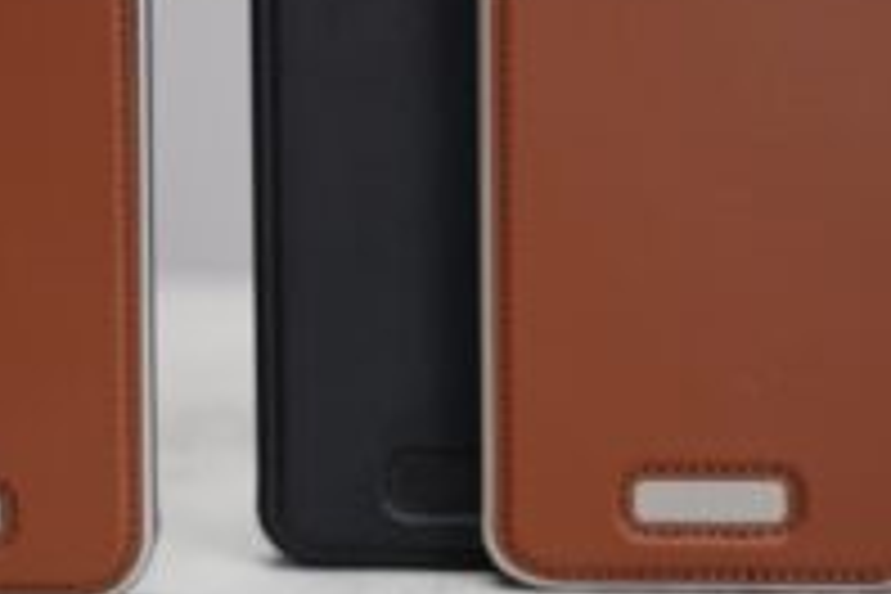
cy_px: 101
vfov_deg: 13.5
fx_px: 2500
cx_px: 212
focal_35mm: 101
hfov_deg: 20.0
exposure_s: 1/60
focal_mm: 50
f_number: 4
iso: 500
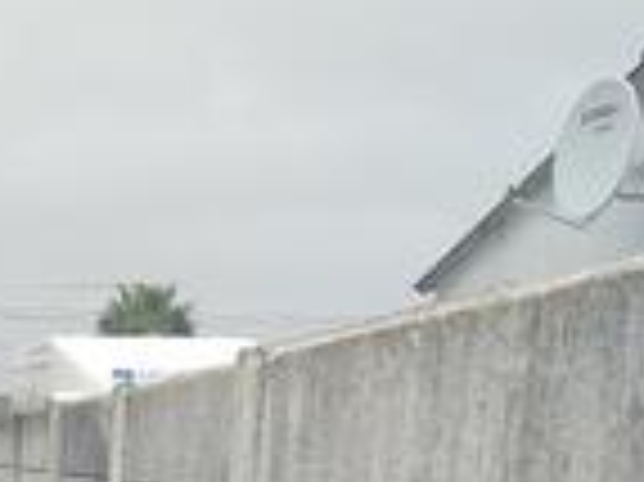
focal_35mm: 67
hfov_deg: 25.8
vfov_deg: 20.4
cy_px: 590
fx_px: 1245
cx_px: -140
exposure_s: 1/900
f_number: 1.75
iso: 484
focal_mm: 5.25
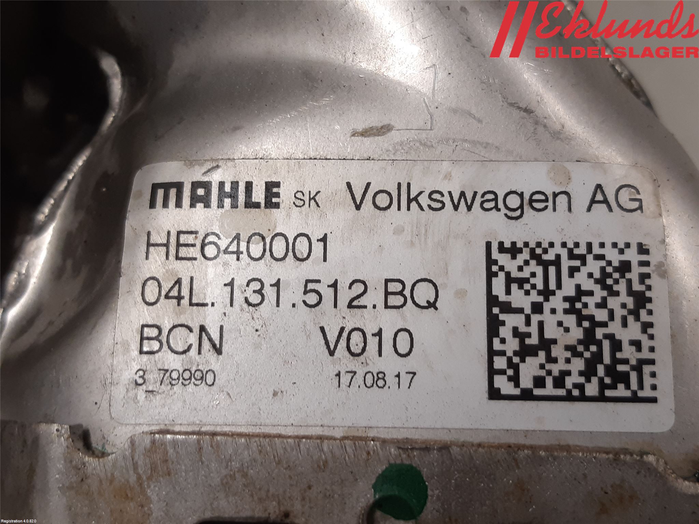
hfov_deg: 67.3
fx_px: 525
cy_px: 262
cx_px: 350
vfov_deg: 53.1
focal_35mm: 26
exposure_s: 1/50
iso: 80
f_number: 1.7
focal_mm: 3.93
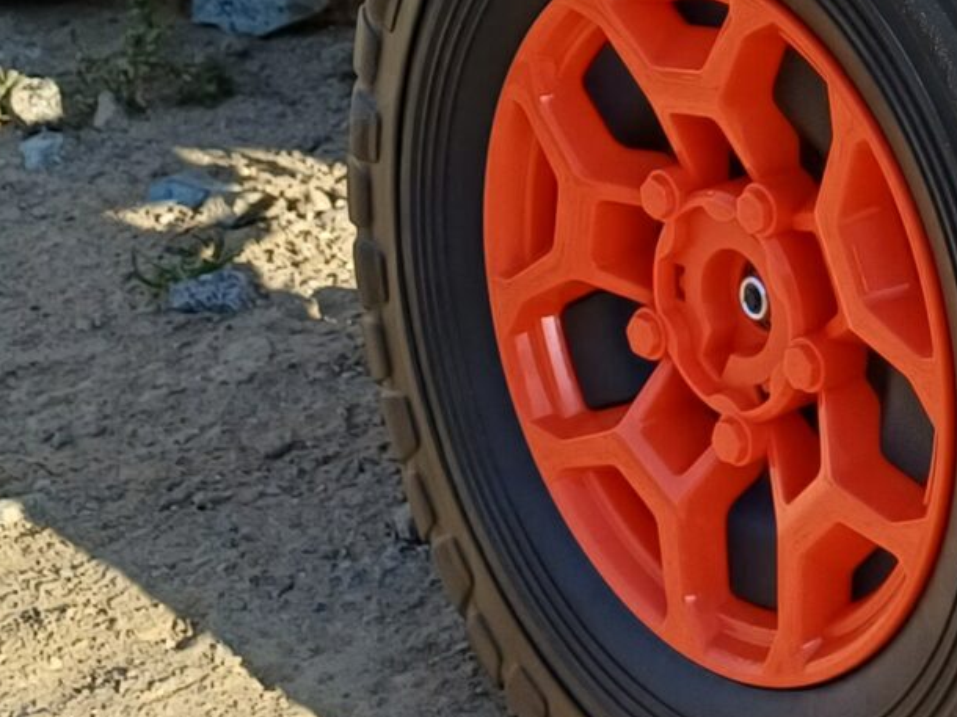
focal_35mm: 105
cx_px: 1180
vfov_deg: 13.3
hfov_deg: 17.7
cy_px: -377
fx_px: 2902
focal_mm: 4.65
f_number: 1.8
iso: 50
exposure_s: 1/677
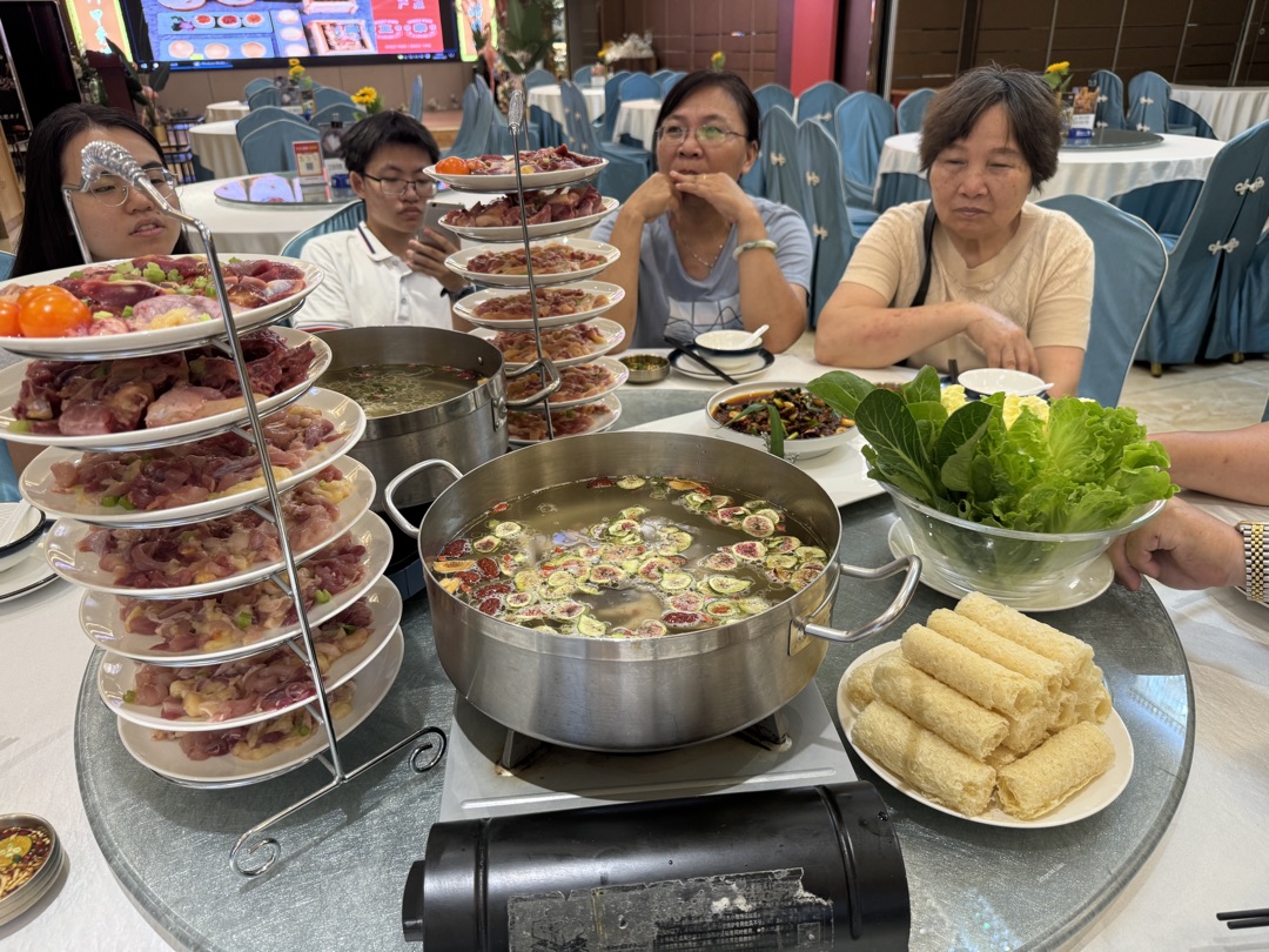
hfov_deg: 71.6
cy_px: 476
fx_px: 880
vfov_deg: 56.8
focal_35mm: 24
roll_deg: +2.1
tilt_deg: -26.2
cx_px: 634
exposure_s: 1/50
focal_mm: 6.76
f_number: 1.78
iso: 100
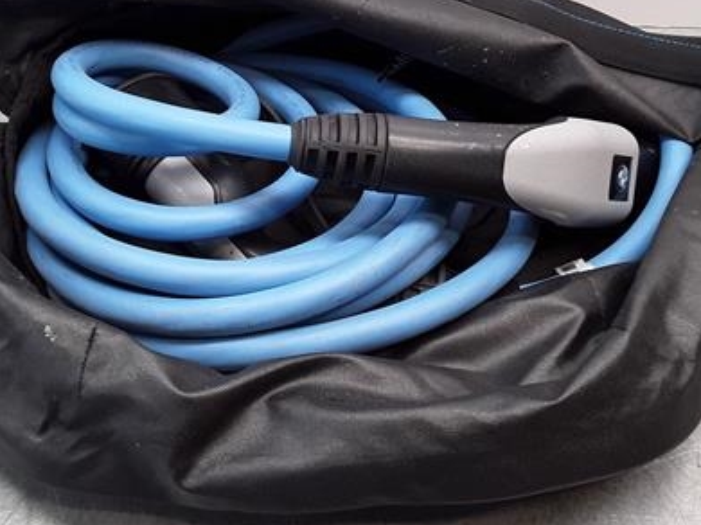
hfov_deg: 41.3
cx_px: 343
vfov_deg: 31.3
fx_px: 931
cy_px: 180
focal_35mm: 46
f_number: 1.9
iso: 40
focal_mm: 2.91
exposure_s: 1/50
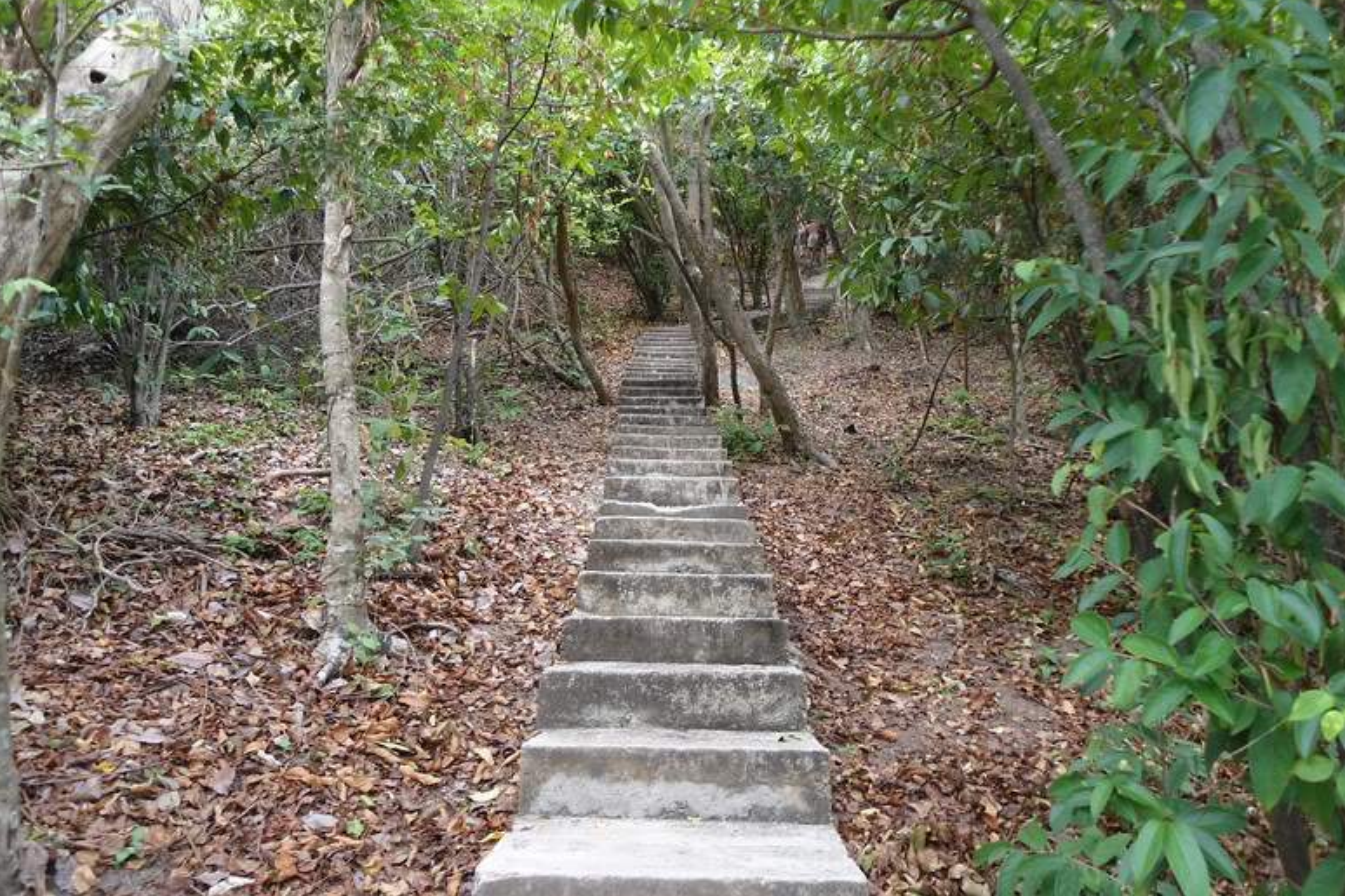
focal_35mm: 28
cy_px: 418
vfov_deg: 46.4
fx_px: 1046
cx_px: 689
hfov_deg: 65.5
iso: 80
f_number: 2.8
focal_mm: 4.7
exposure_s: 1/100
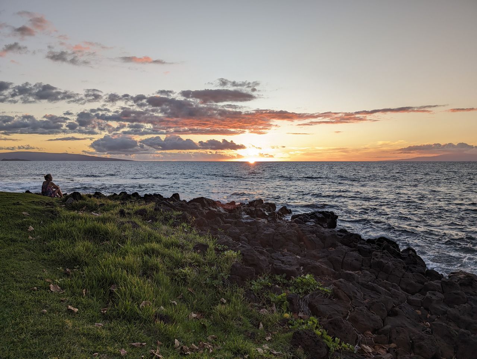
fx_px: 331
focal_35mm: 24
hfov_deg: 71.5
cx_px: 238
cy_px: 180
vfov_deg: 56.9
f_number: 1.68
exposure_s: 1/143
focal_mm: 6.9
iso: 19
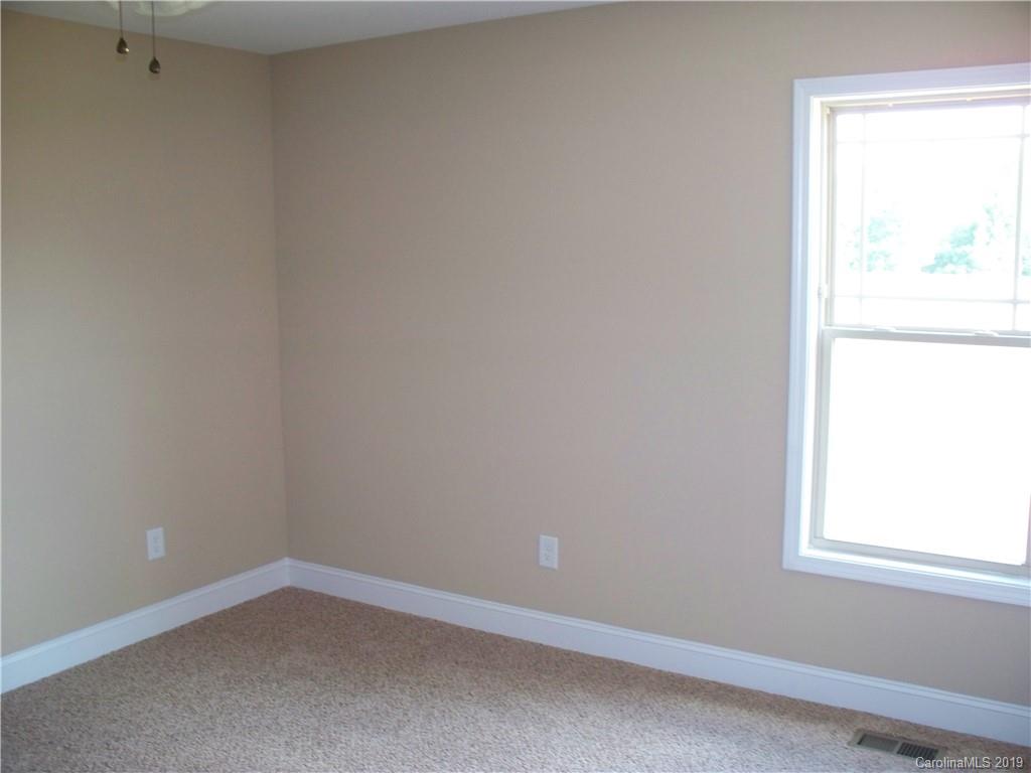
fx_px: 1072
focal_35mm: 36
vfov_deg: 39.7
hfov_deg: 51.4
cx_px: 516
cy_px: 386
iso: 200
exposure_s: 1/40
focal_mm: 7.54
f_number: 2.8
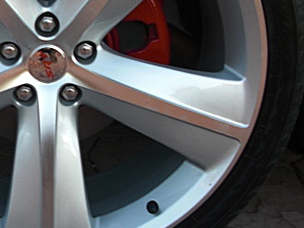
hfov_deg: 26.5
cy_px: 64
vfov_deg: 20.9
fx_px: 615
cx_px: 14
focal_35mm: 70
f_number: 2.8
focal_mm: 6.3
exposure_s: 1/80
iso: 50
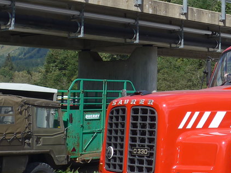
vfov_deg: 17.7
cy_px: 68
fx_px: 554
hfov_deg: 20.7
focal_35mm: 83
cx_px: 330
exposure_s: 1/1600
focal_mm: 6
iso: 80
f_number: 2.8
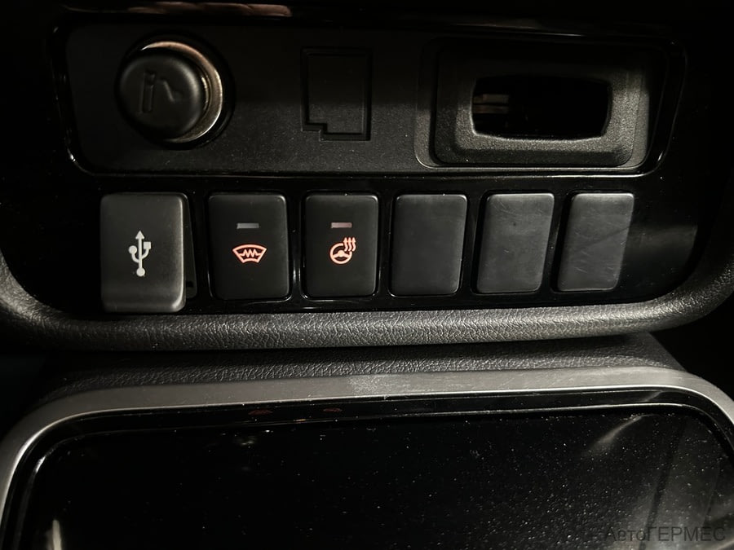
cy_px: 275
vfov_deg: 56.8
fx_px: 509
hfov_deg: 71.6
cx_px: 367
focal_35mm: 24
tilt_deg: -34.0
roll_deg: -4.2
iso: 4000
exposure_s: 1/17
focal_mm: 6.86
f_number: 1.78
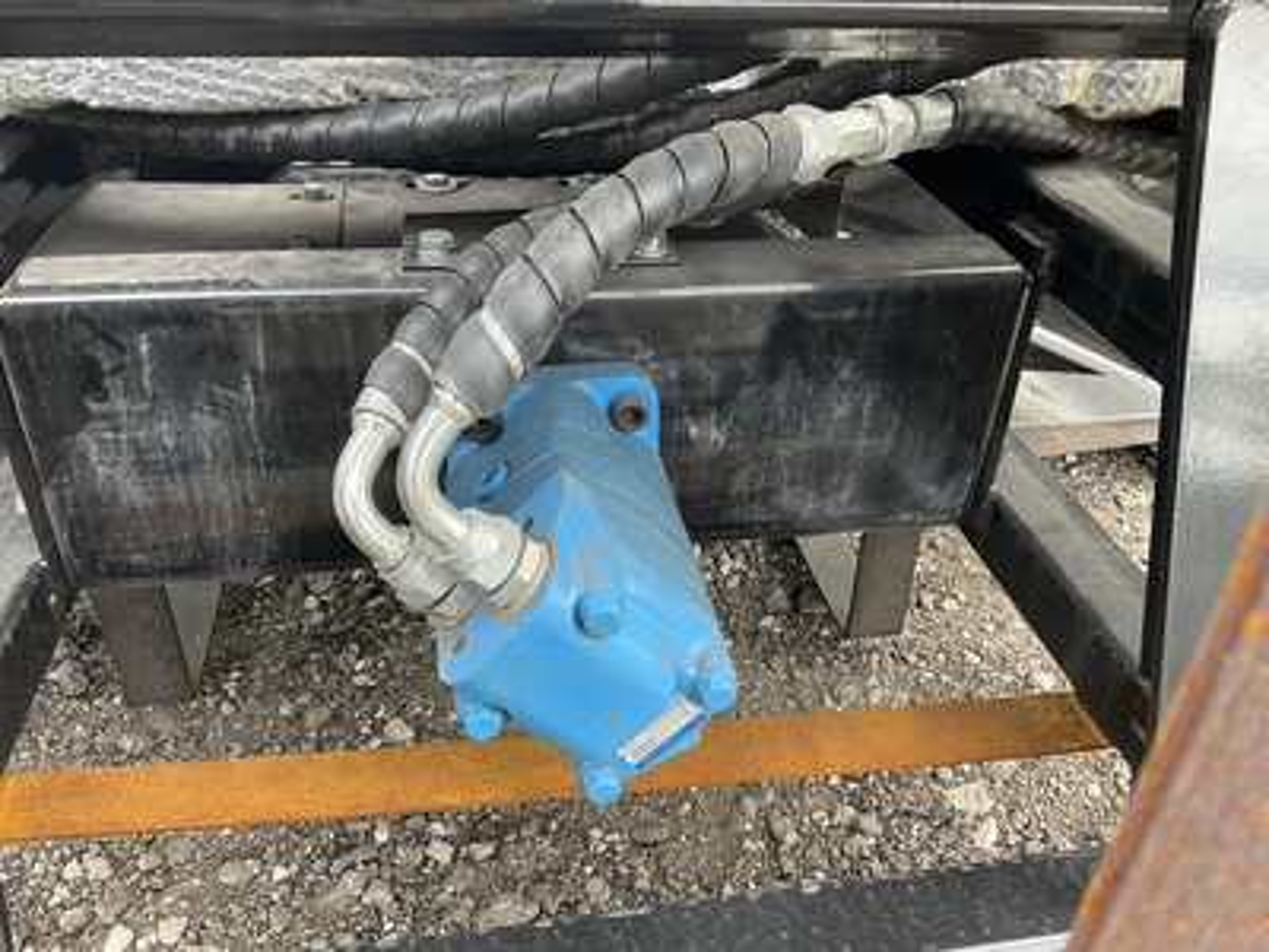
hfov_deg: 61.7
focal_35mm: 29
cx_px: 634
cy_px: 476
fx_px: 1063
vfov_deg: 48.2
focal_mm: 3
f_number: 1.8
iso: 40
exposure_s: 1/122
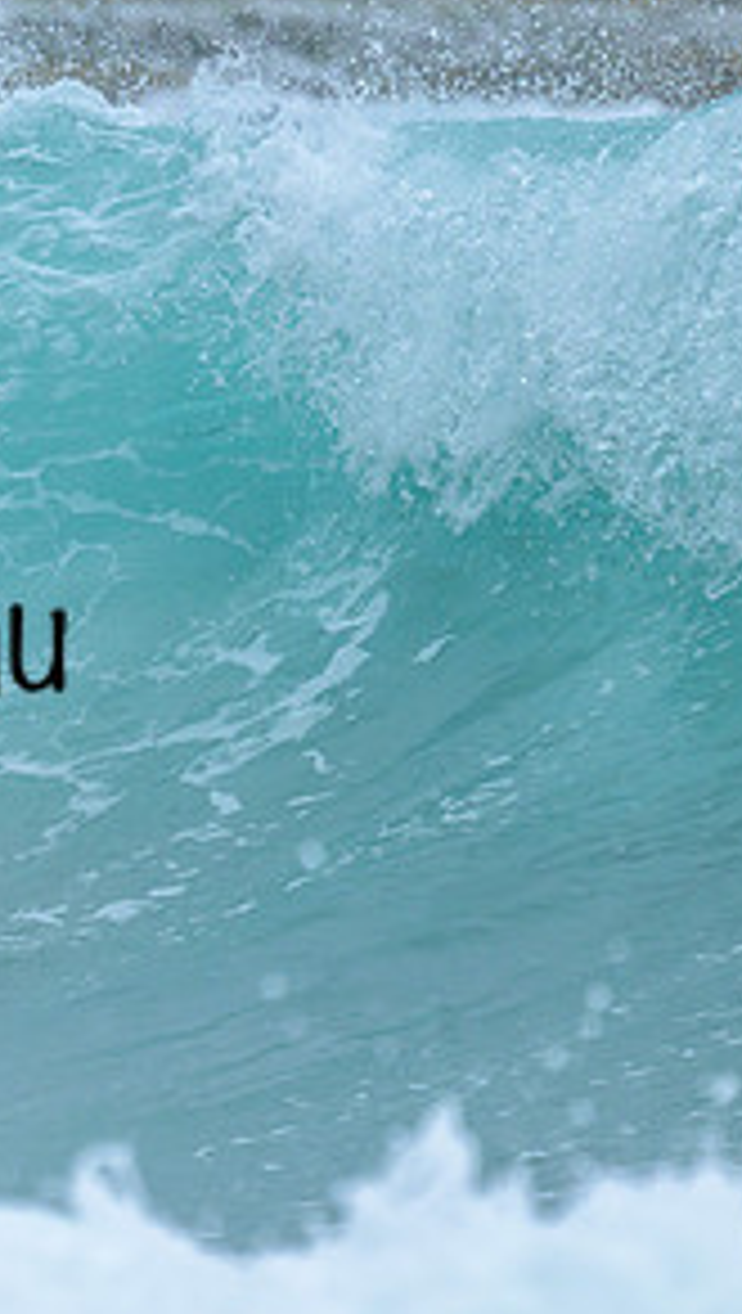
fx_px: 79648
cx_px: -374
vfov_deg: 0.9
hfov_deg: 0.5
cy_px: 563
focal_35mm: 2285
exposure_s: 1/2500
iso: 360
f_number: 6.3
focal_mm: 800
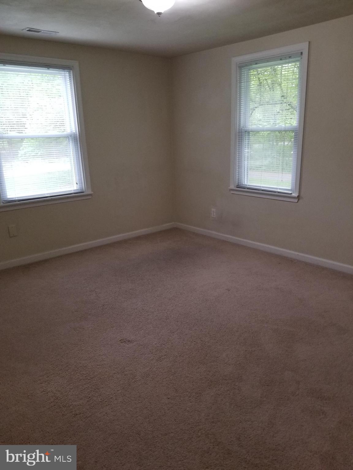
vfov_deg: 67.3
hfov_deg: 53.1
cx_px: 176
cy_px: 235
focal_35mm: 26
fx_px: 354
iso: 200
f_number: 1.7
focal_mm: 4.25
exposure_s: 1/60
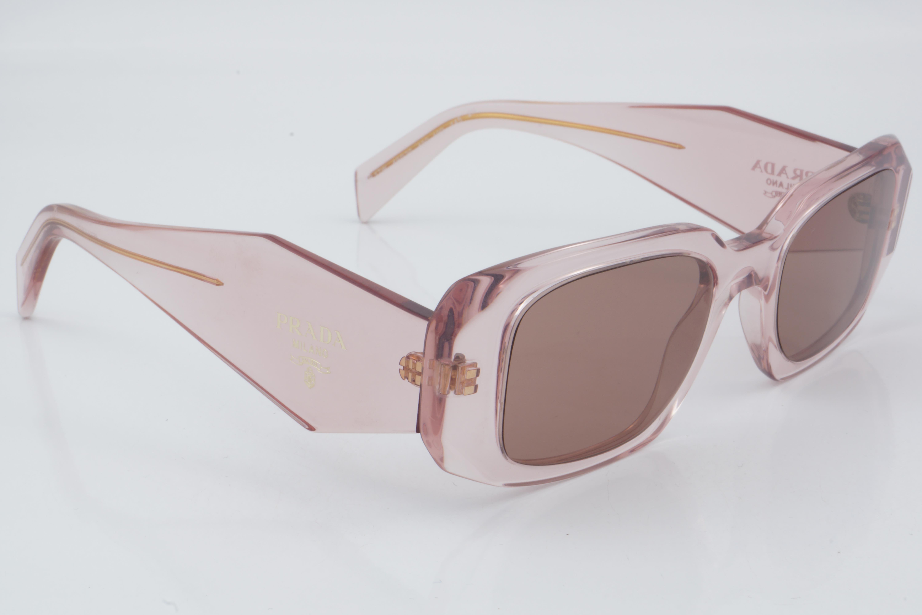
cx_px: 461
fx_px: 1921
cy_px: 308
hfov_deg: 27.0
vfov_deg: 18.2
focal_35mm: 75
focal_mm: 50
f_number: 32
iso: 100
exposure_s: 1/3
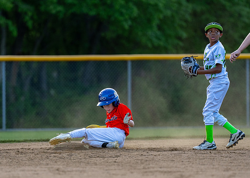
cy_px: 105
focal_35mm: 383
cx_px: 103
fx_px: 2722
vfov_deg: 3.8
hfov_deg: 5.3
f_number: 2.8
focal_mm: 200
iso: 500
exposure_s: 1/2000
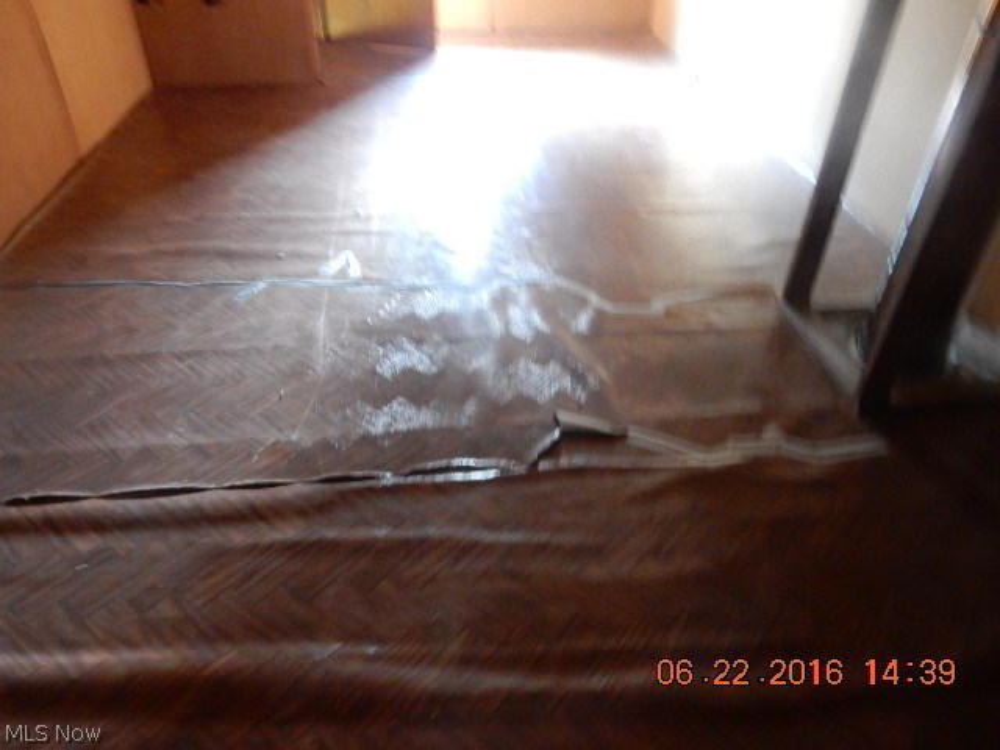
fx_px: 722
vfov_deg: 54.9
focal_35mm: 25
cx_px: 500
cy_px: 375
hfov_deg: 69.4
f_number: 3.7
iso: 800
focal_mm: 4.5
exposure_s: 1/4
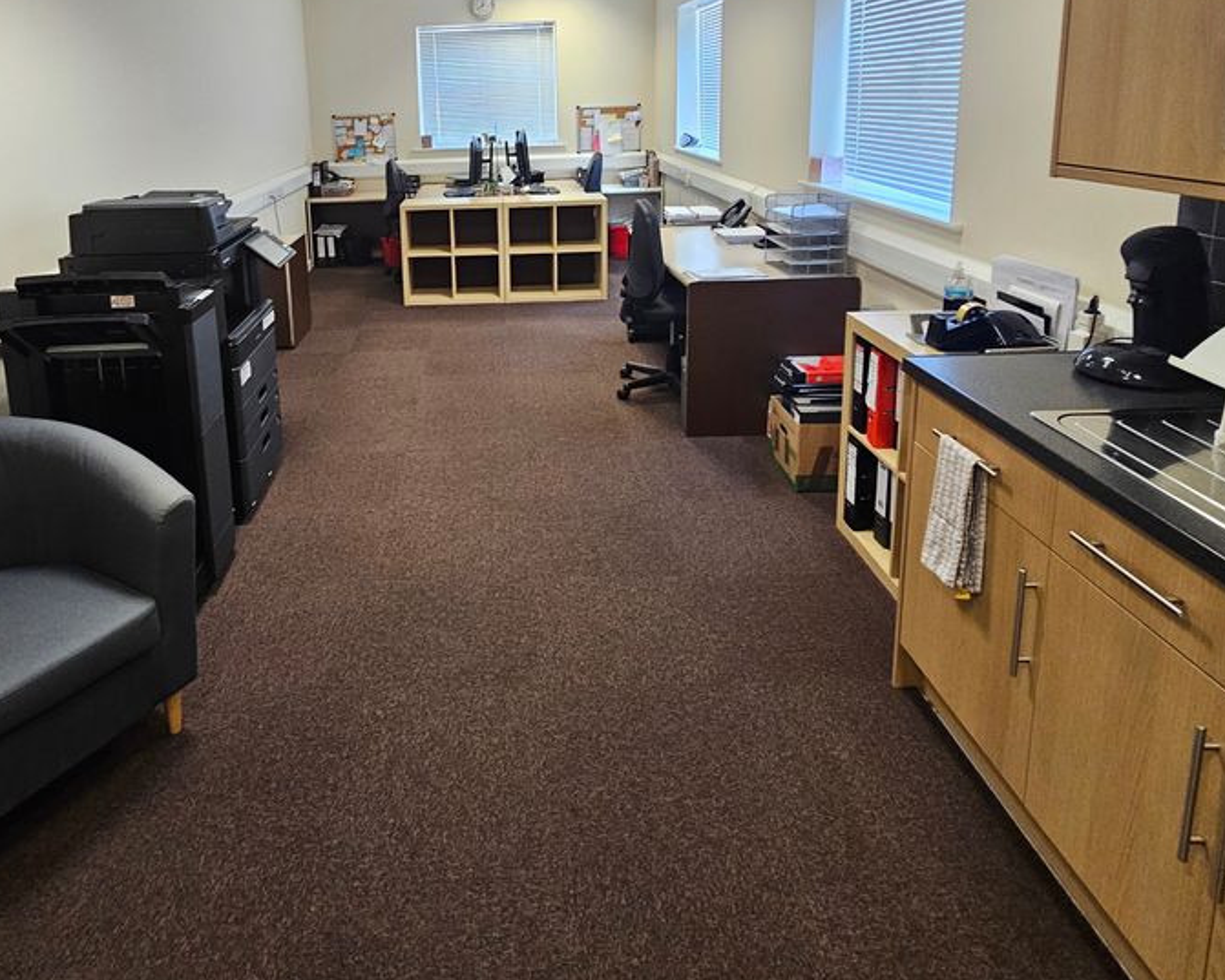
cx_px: 467
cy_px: 238
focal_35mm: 21
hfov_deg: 76.4
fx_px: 761
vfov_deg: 61.6
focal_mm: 2.2
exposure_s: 1/50
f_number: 2.2
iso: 320
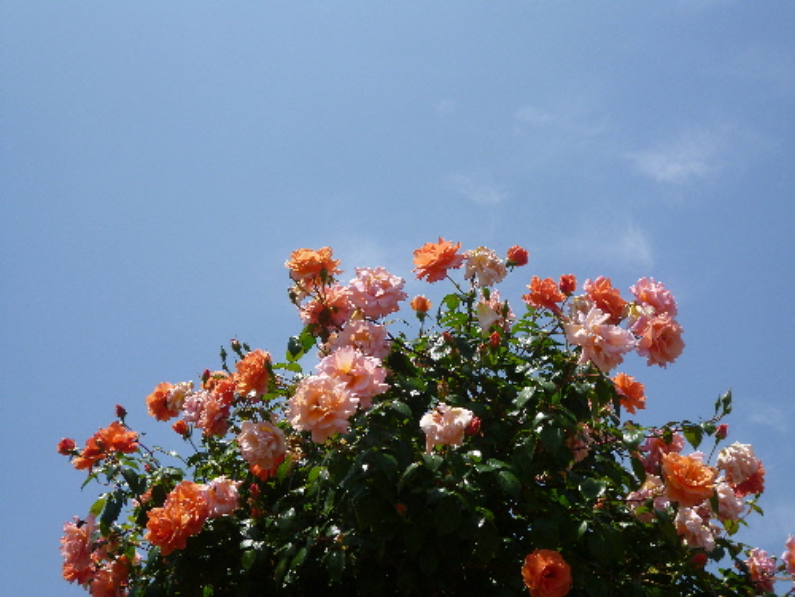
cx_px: 398
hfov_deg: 37.5
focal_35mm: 51
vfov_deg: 28.6
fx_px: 1171
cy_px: 298
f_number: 3.5
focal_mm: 9
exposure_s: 1/1300
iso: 100
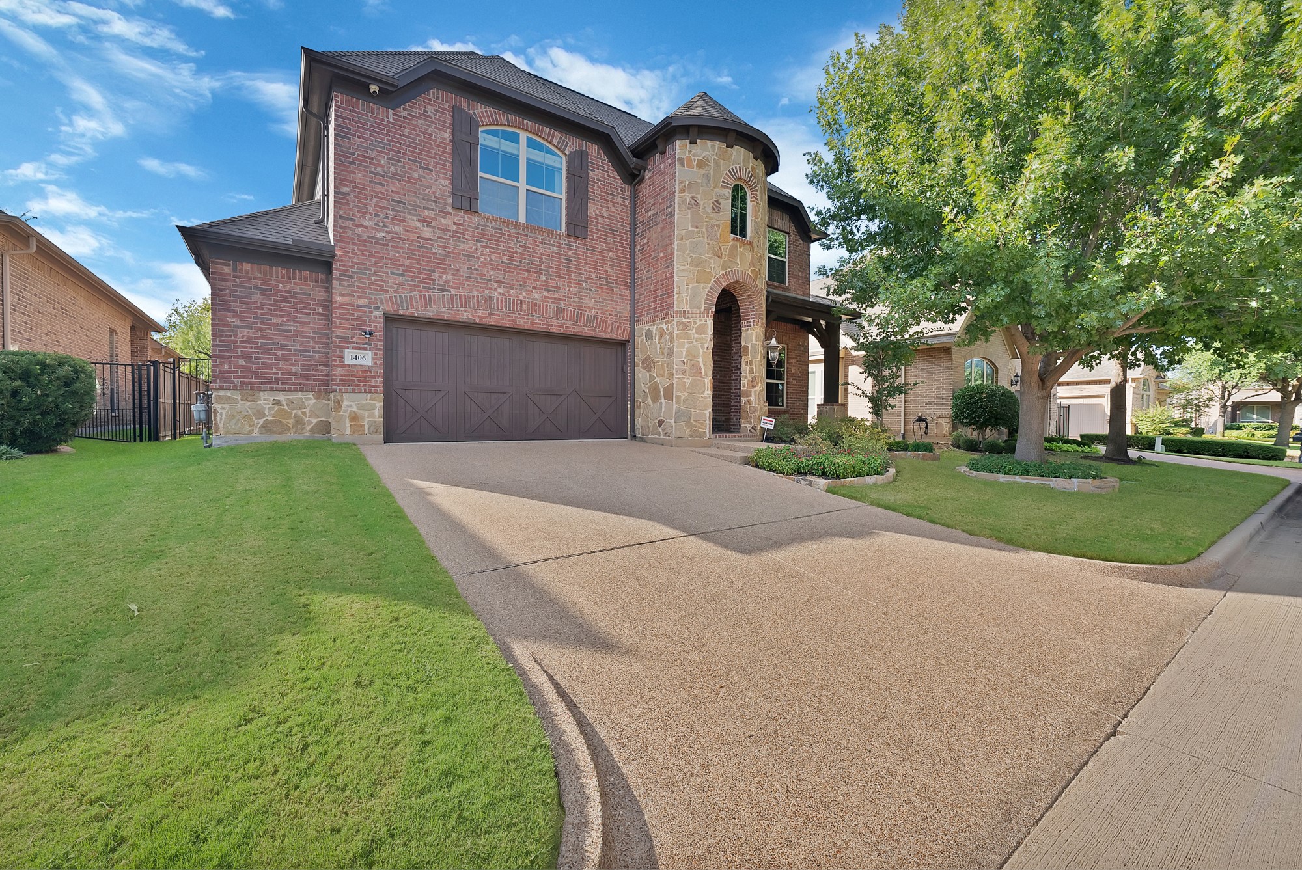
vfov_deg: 81.3
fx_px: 507
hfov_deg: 104.2
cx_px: 651
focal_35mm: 14
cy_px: 435
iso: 640
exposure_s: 1/160
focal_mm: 14
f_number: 7.1
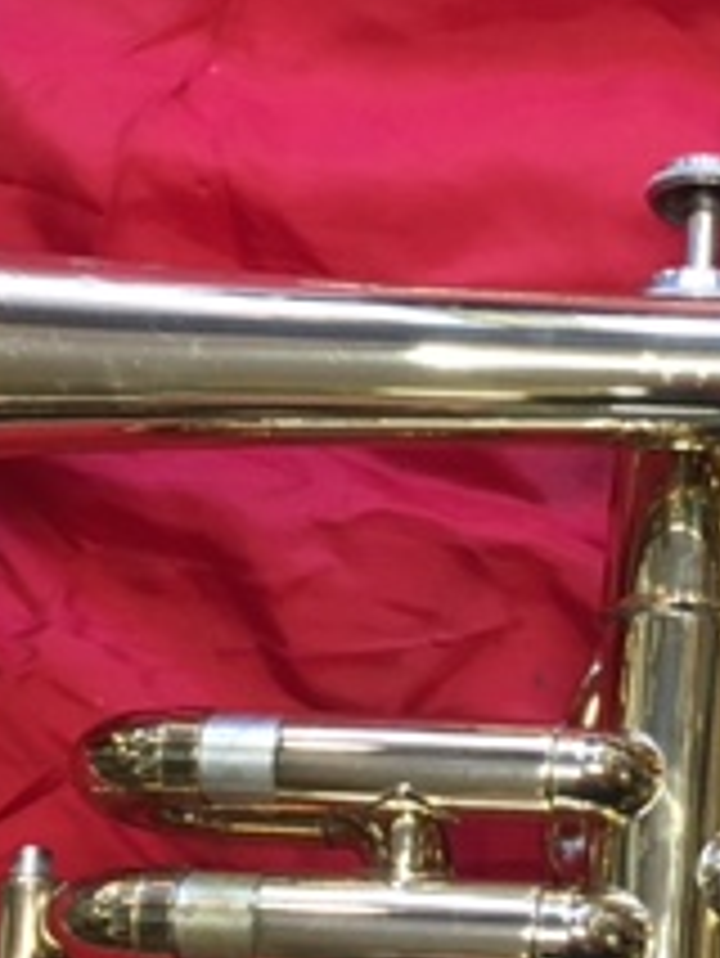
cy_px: 504
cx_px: 536
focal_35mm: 87
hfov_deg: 16.9
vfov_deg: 22.5
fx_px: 2410
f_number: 2.2
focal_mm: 4.15
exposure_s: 1/33
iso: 160
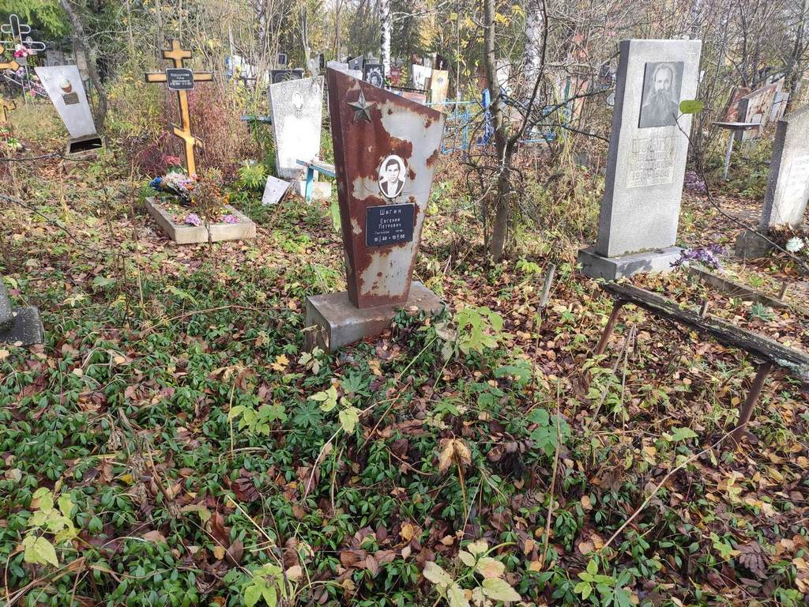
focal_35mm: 26
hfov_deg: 67.3
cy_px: 304
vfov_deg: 53.1
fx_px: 608
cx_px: 404
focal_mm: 4.77
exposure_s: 1/192
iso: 112
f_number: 1.75
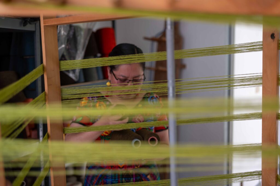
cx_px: 140
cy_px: 93
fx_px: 389
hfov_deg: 39.6
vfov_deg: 27.0
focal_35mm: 50
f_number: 2
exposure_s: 1/160
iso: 100
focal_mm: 50
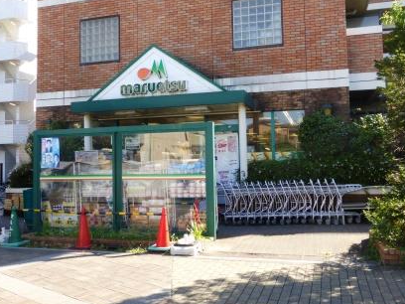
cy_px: 144
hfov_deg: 53.9
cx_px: 194
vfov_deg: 41.8
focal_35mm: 34
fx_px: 398
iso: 100
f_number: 3.6
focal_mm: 5.4
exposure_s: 1/200
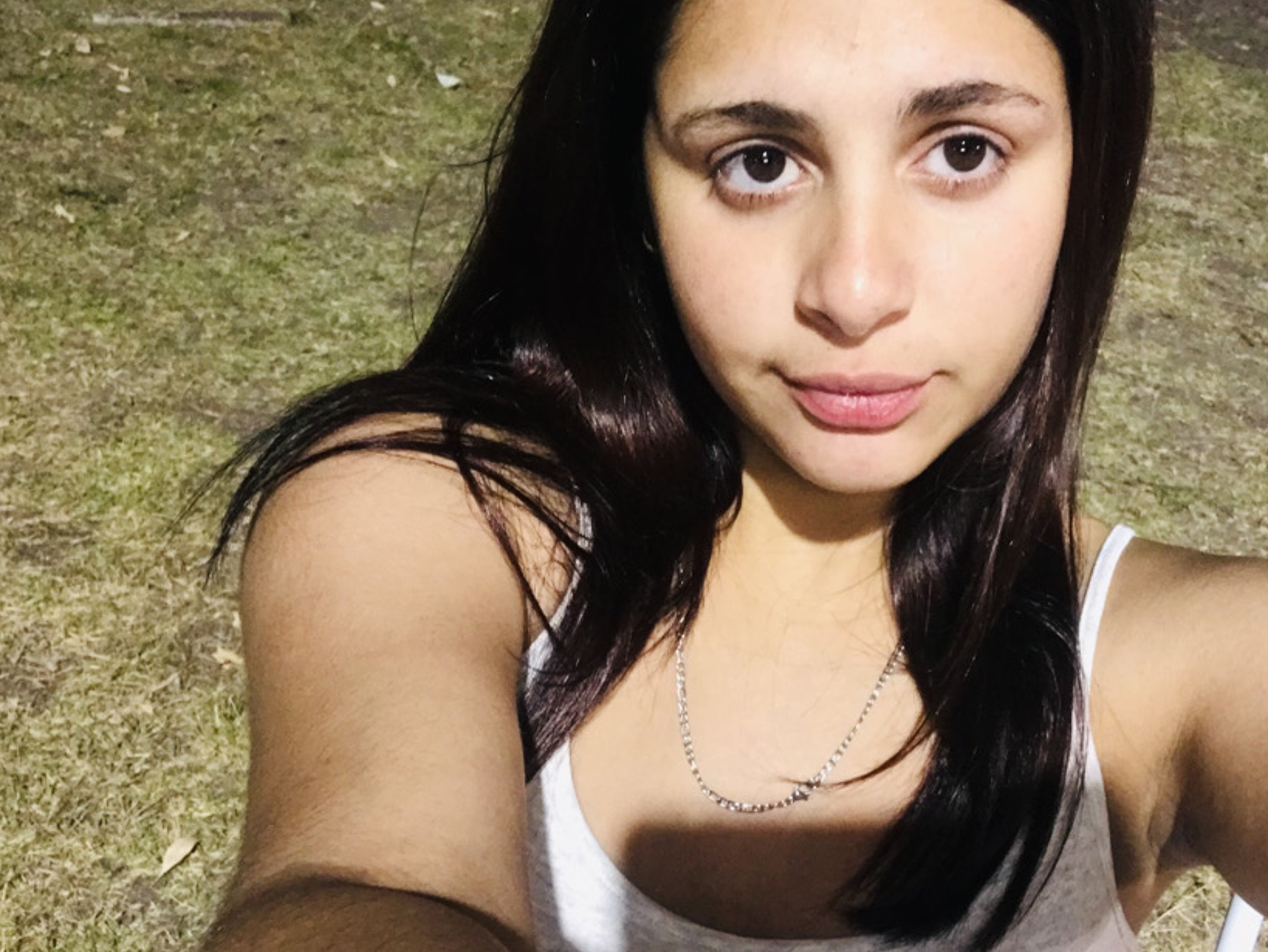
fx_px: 1466
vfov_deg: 36.0
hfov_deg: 46.4
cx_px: 777
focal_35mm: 40
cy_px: 499
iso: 125
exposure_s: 1/20
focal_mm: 2.87
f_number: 2.2
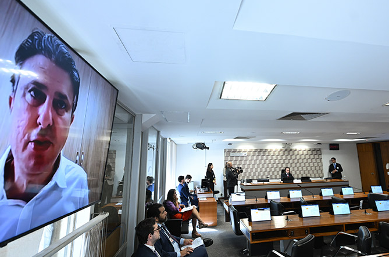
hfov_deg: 89.3
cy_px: 127
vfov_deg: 67.1
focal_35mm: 18
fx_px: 194
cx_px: 227
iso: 1600
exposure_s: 1/125
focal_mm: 14
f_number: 3.5
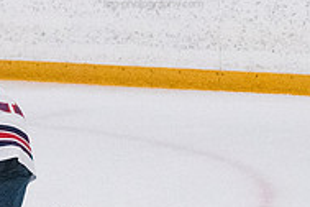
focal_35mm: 802
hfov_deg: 2.6
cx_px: -79
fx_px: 6906
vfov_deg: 1.7
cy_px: 177
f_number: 5
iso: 8000
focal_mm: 175
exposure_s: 1/1600
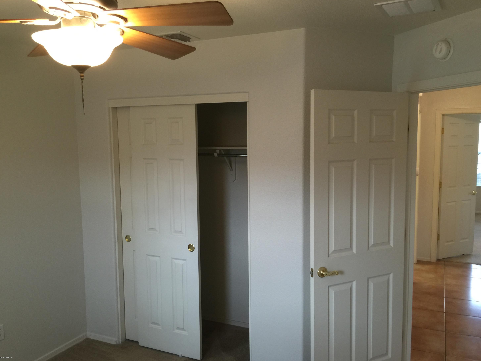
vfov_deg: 46.8
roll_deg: +0.3
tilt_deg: -7.0
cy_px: 182
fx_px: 417
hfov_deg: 60.0
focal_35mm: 30
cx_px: 246
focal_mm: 4.15
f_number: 2.2
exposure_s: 1/15
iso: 64
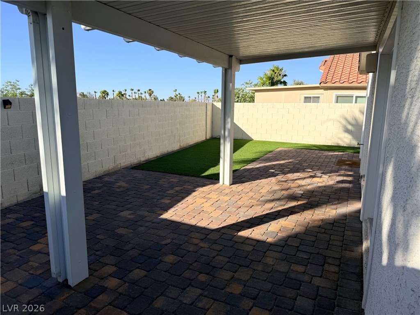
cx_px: 210
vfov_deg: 56.8
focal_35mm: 24
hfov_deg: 71.6
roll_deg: -0.7
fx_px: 291
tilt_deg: -9.9
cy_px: 158
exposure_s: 1/3584
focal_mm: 6.76
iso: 80
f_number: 1.78
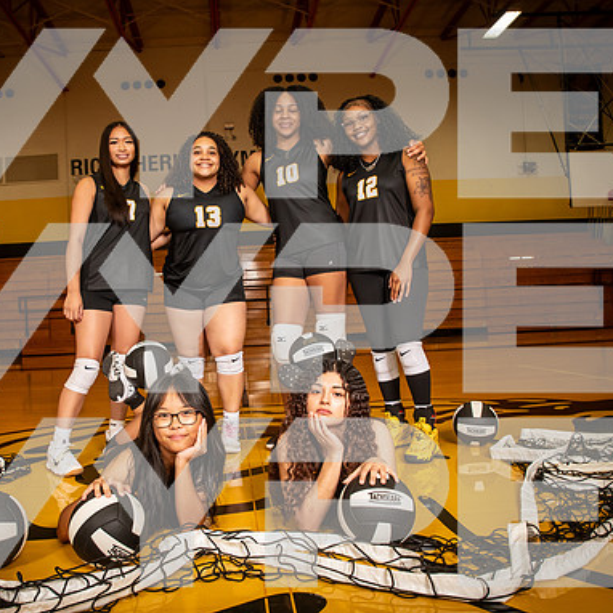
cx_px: 239
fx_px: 621
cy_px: 309
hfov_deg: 52.1
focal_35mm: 31
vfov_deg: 52.5
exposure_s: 1/320
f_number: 7.1
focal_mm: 24
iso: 800
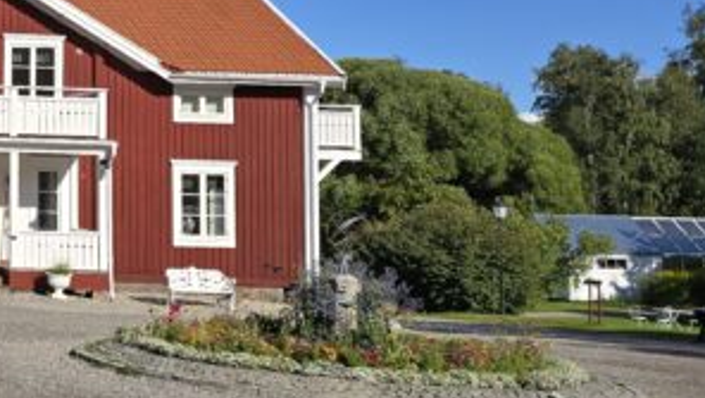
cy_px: 76
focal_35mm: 65
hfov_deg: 28.2
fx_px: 1216
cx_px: -145
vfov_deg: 18.4
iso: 12
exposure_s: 1/1076
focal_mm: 6.3
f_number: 1.7
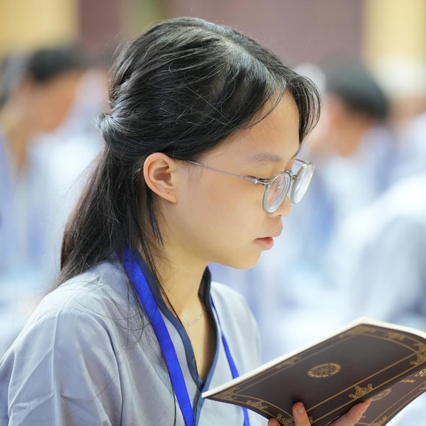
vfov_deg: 9.8
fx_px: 2492
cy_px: 213
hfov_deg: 9.8
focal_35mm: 179
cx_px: 240
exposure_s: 1/125
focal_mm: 140
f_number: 2.8
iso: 5000
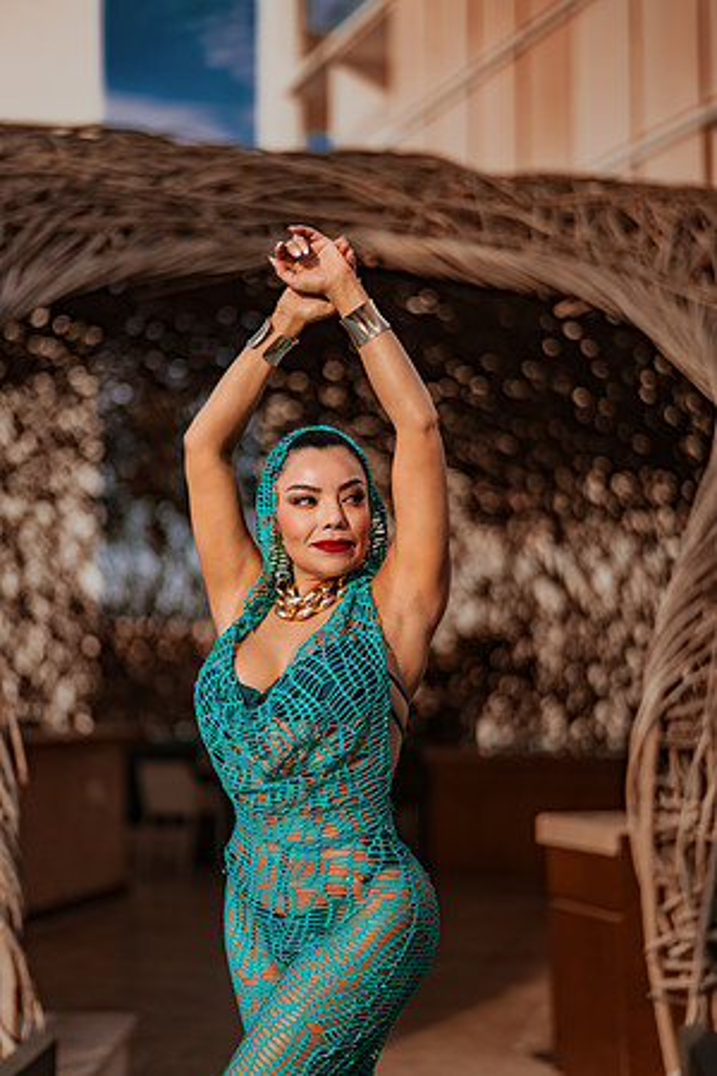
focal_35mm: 58
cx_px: 358
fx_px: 1733
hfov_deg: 23.4
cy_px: 538
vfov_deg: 34.5
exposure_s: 1/8000
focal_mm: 58
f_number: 1.4
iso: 80
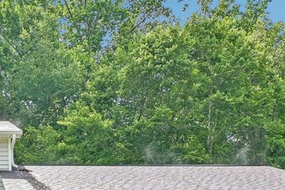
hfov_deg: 29.4
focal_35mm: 62
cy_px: 280
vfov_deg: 19.3
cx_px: -24
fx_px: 491
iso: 100
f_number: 8
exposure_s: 1/320
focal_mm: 15
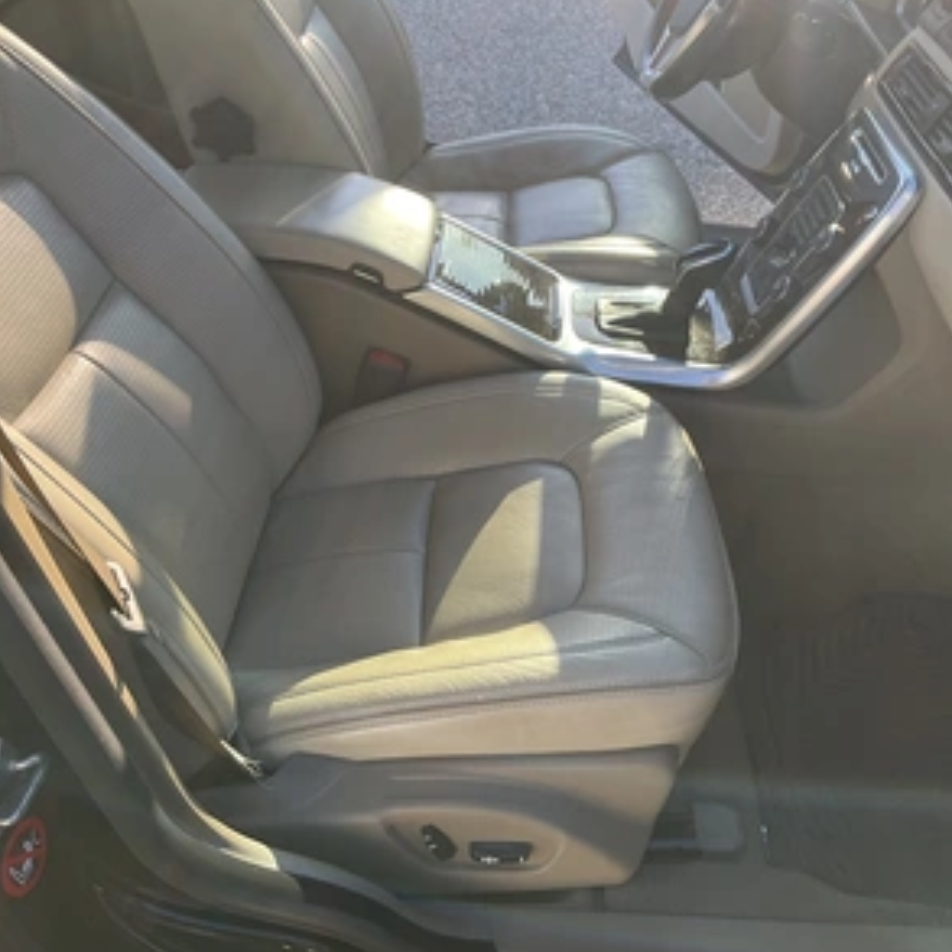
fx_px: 1089
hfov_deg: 46.9
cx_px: 578
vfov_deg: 47.2
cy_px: 468
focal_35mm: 35
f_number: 1.8
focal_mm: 3
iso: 25
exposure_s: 1/262
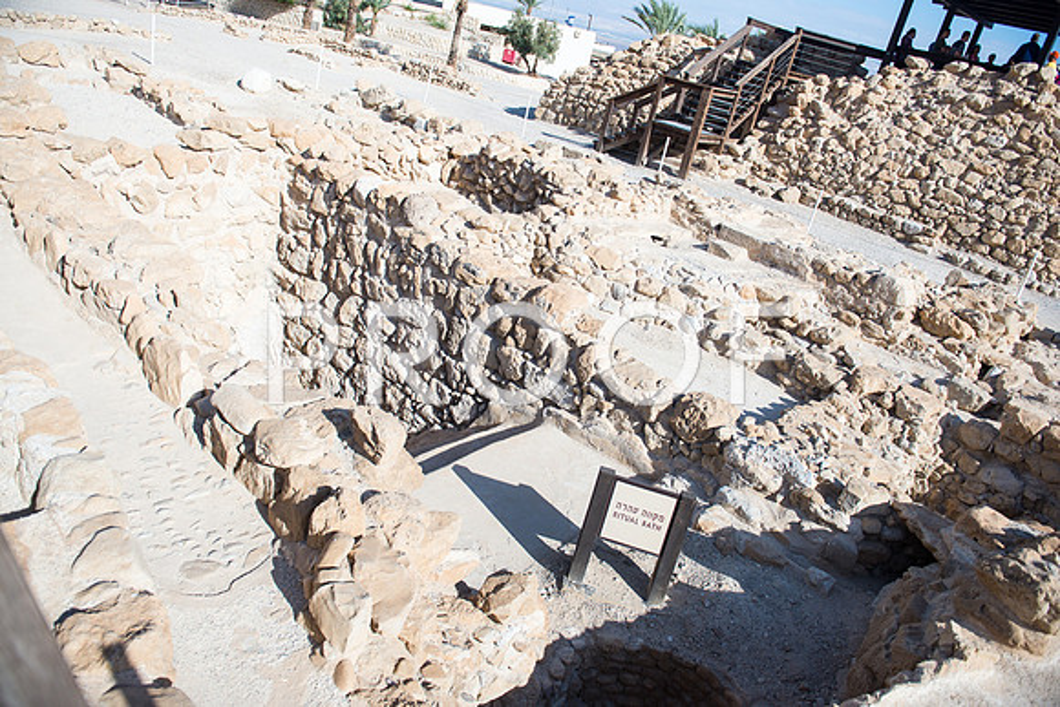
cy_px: 354
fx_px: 707
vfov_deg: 53.2
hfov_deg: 73.7
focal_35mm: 24
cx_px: 530
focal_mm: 24
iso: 200
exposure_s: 1/4000
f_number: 2.8
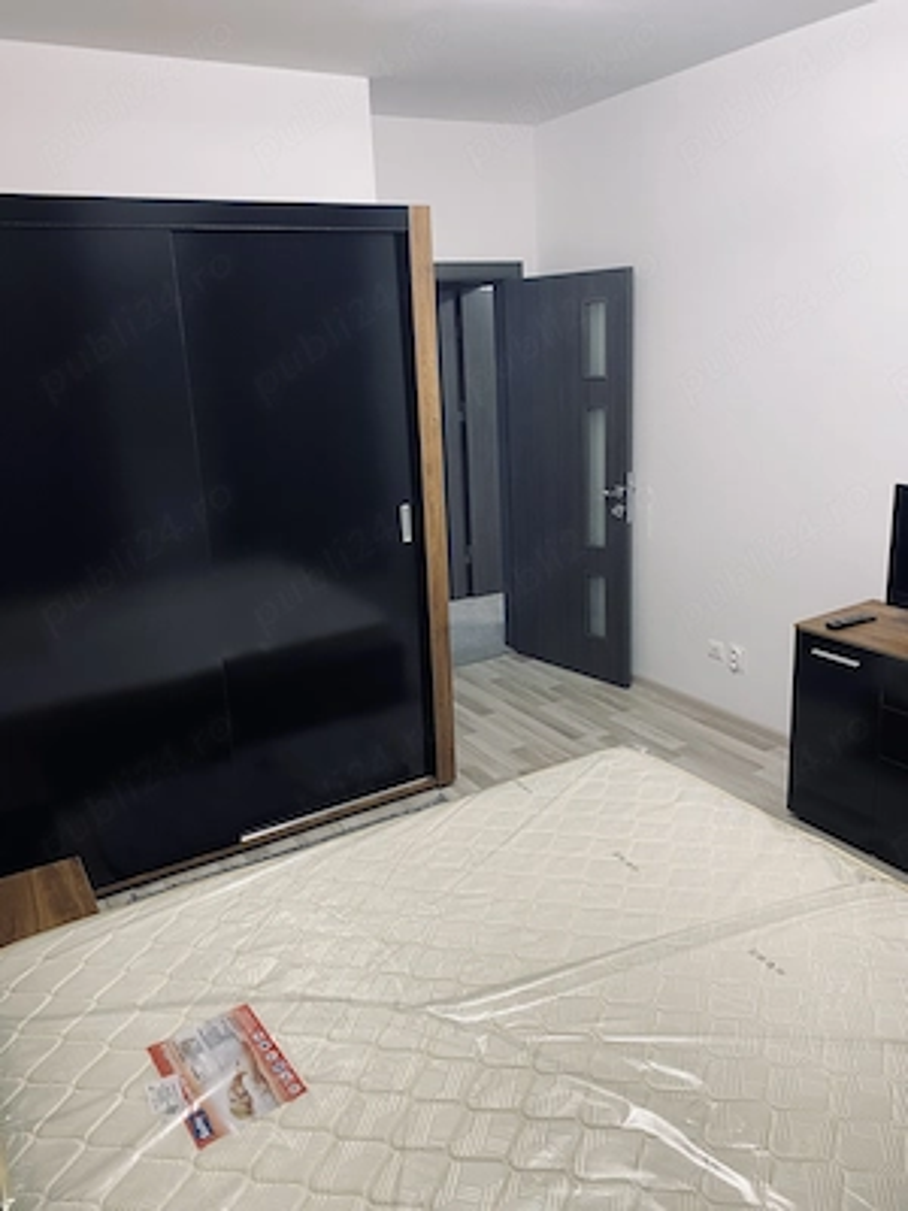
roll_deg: +2.3
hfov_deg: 53.1
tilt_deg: -15.4
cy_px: 606
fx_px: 909
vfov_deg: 67.3
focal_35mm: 26
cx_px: 454
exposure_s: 1/50
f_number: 1.8
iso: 100
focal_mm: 4.25
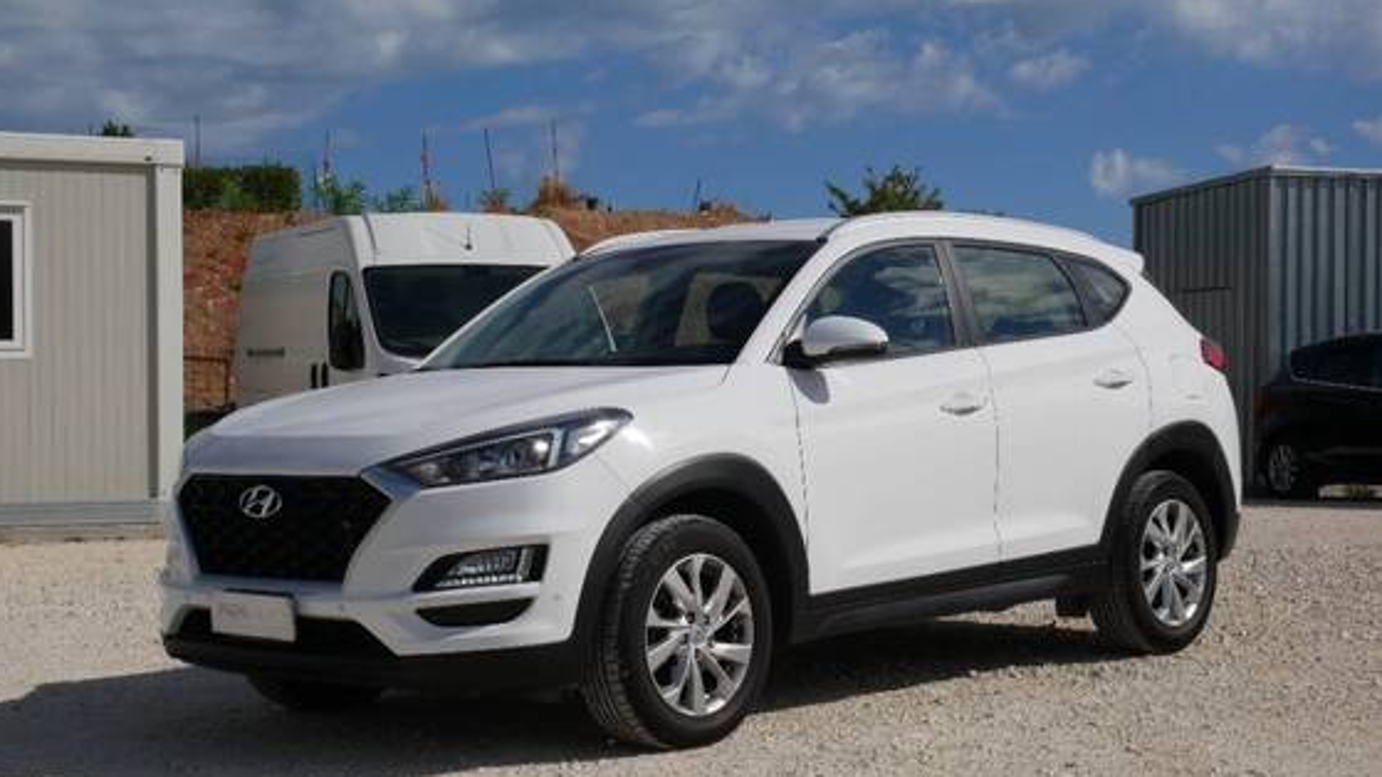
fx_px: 2345
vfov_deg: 18.8
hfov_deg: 32.8
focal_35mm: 64
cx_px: 685
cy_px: 437
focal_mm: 29
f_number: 11
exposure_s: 1/800
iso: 200
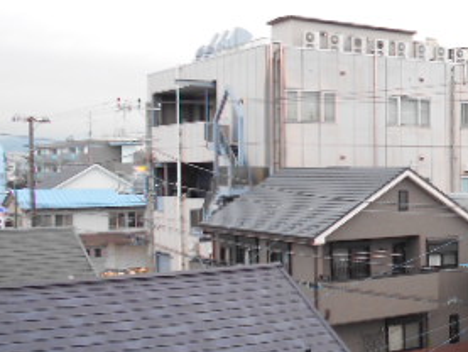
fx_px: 812
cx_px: 514
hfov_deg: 29.1
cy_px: 205
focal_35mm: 60
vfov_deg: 24.4
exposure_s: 1/30
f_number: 3.2
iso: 110
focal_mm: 4.6
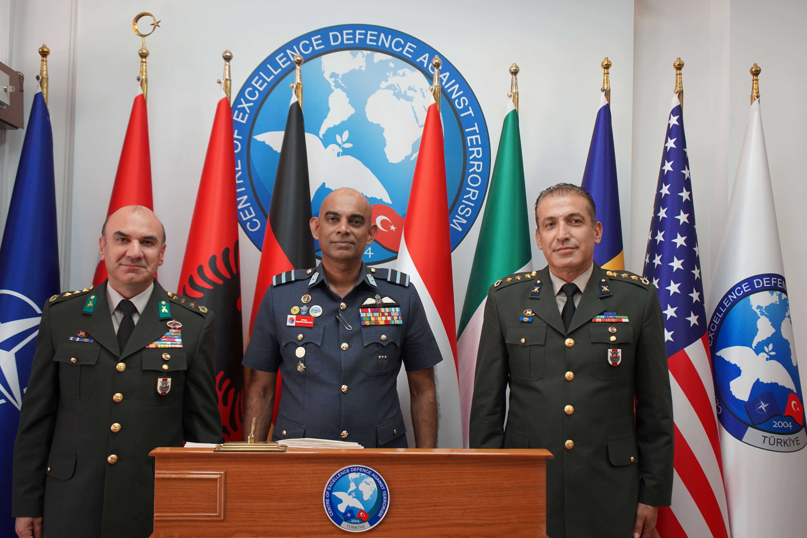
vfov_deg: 35.1
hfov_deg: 50.7
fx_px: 852
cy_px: 269
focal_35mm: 38
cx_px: 404
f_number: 4
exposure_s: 1/200
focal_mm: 38
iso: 1000
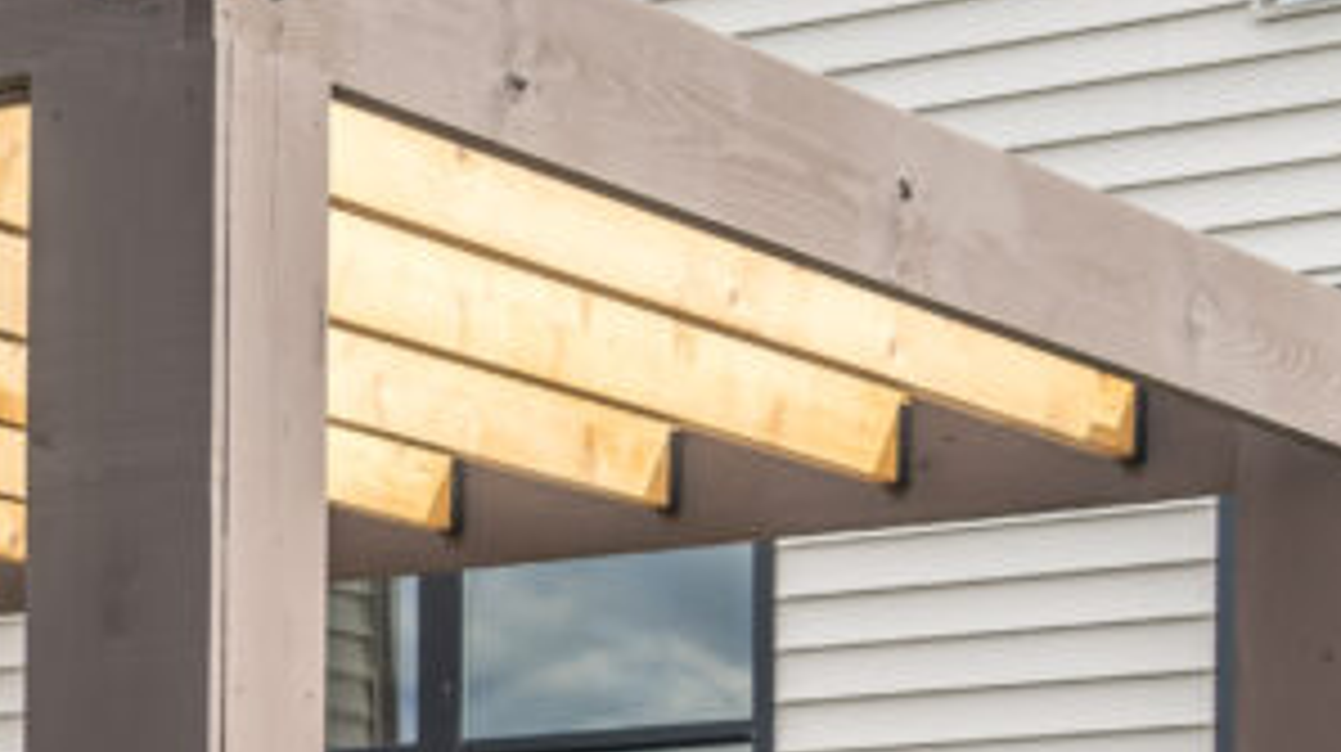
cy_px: 1299
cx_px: -652
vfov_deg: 8.5
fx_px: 4867
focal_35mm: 137
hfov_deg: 14.6
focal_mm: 38
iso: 100
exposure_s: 1/125
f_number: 6.3
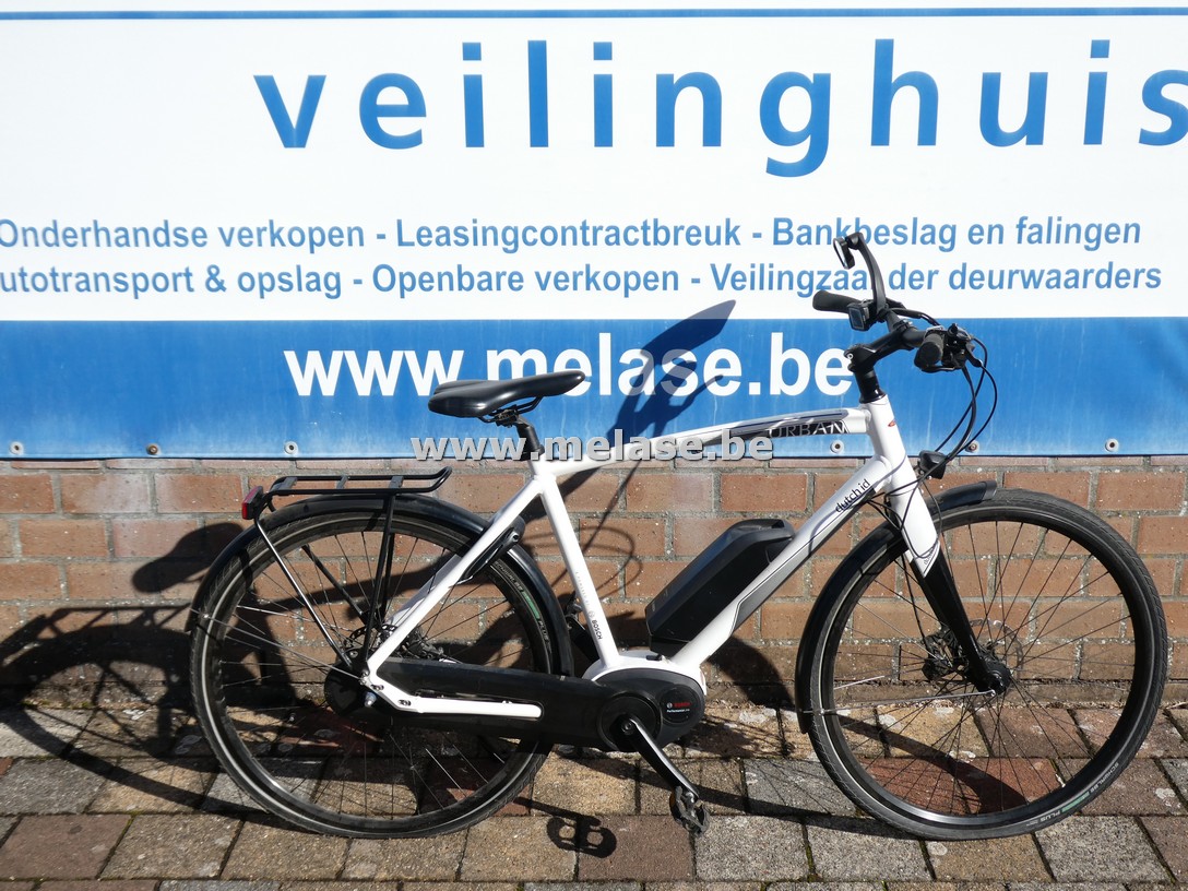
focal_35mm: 40
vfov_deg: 36.0
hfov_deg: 46.8
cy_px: 446
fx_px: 1373
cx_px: 594
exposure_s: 1/800
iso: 80
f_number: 3.8
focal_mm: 7.2
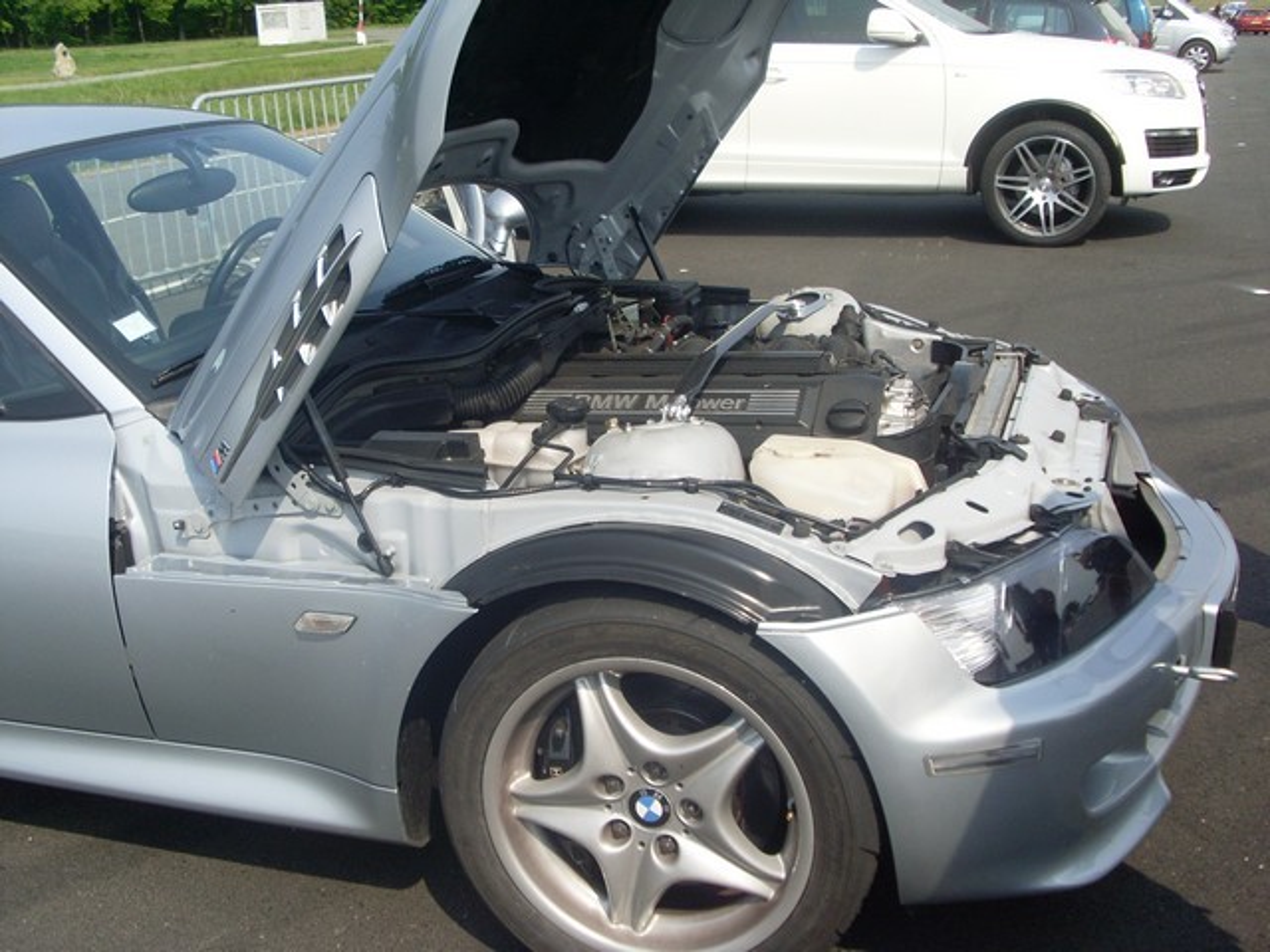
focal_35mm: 38
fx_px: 1394
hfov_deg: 49.0
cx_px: 635
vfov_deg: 37.7
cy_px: 476
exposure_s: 1/250
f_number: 7.7
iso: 80
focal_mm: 6.3
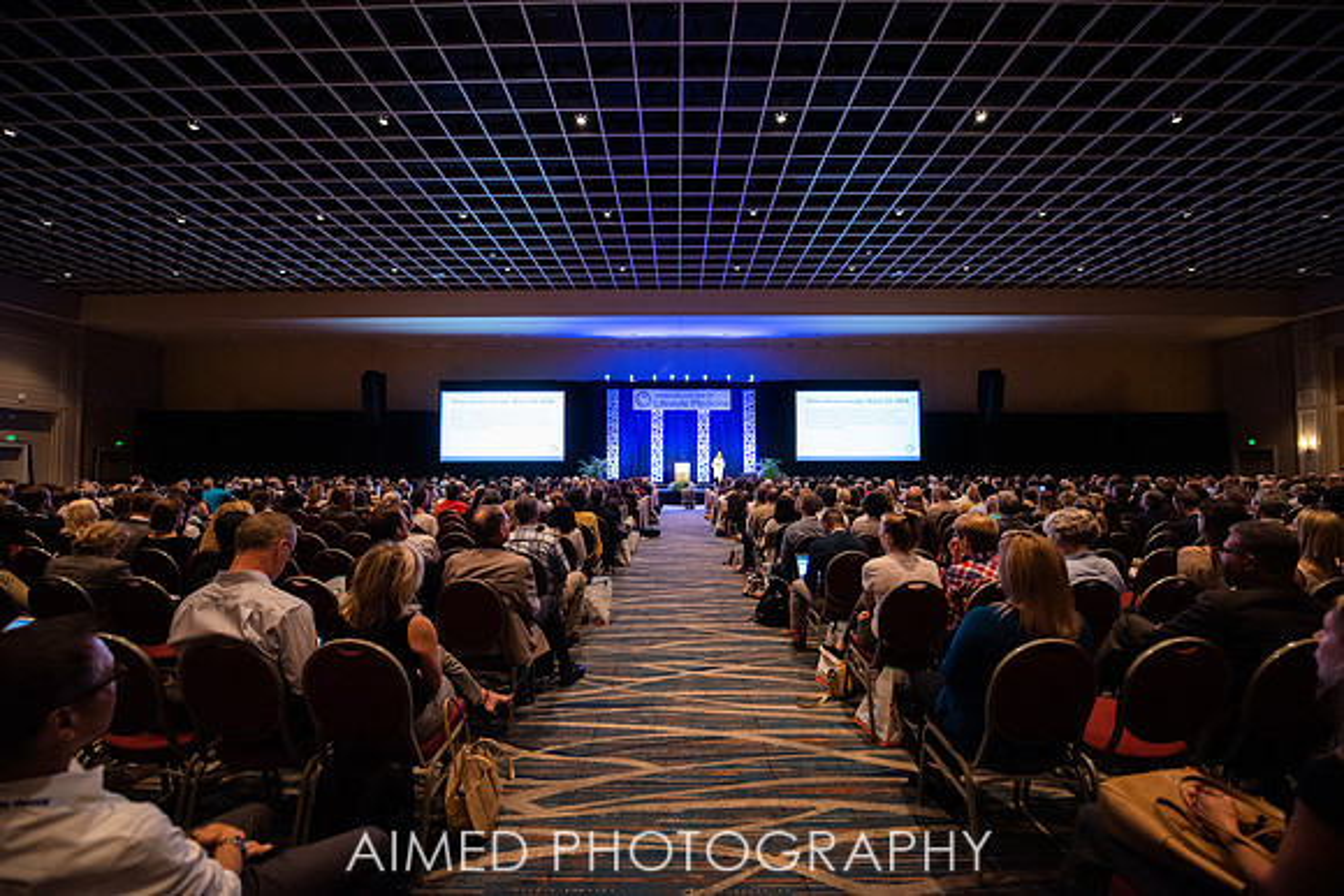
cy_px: 448
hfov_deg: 104.2
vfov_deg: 81.2
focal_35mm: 14
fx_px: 523
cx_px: 672
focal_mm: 14
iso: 2000
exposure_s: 1/160
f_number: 2.8
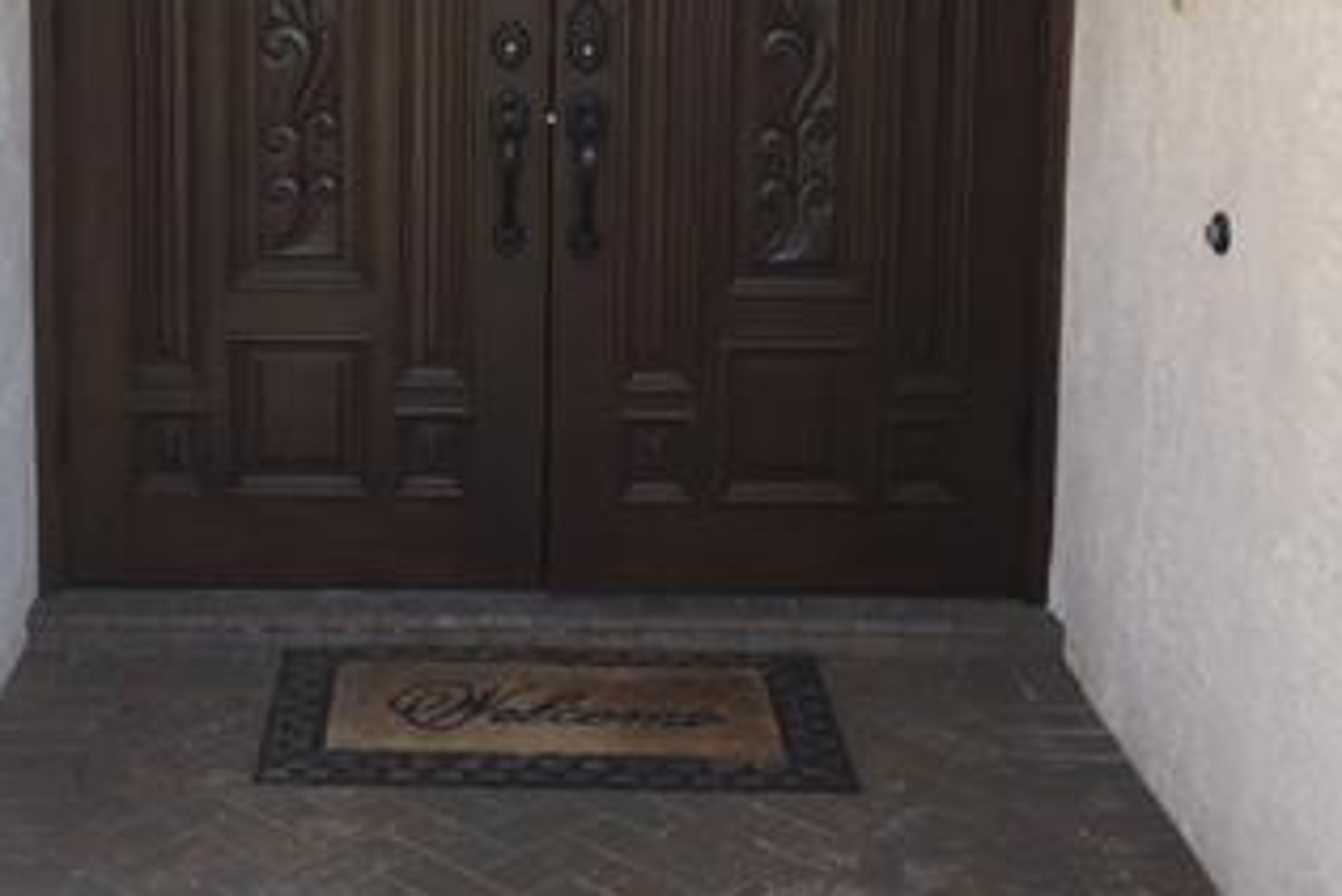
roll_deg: -0.7
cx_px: 463
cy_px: 157
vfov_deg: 21.9
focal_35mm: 61
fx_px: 2275
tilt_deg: -8.2
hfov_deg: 32.6
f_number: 2.2
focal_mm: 4.15
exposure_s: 1/298
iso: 25
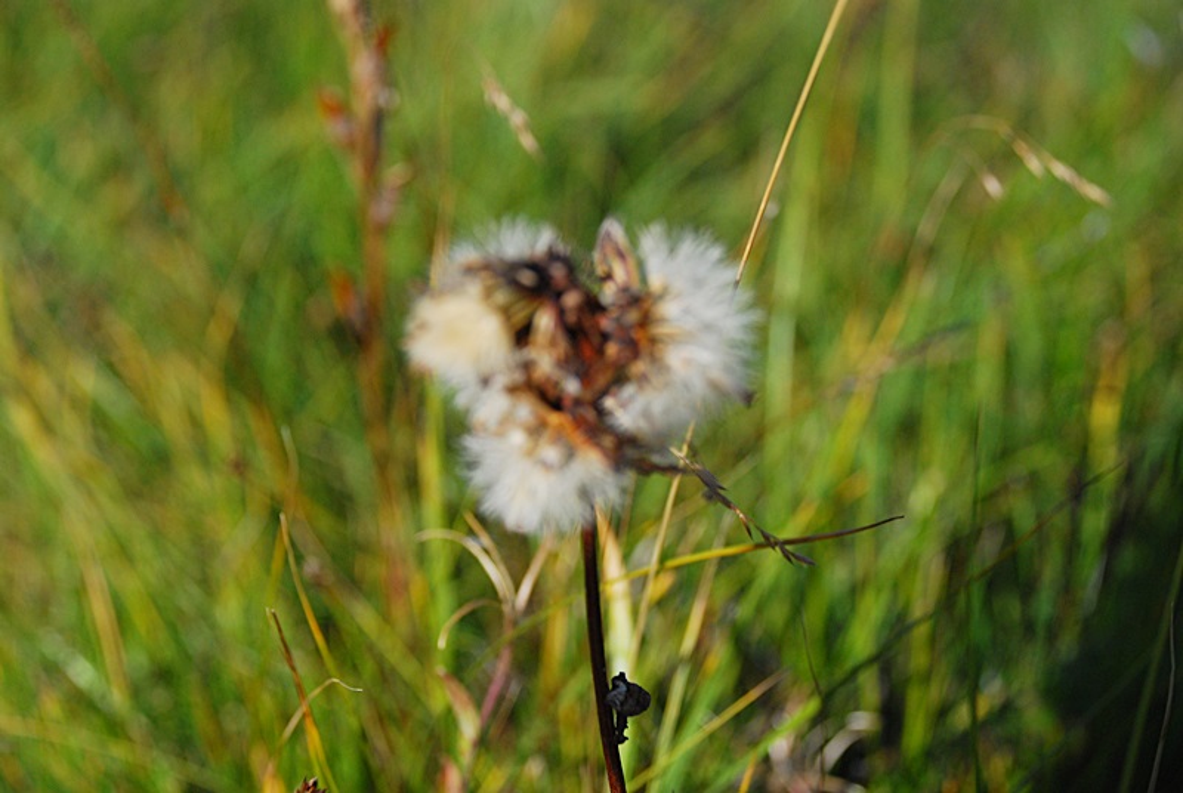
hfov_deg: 26.0
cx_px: 592
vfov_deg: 17.6
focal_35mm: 78
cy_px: 396
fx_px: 2567
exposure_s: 1/1600
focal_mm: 52
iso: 400
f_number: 5.6
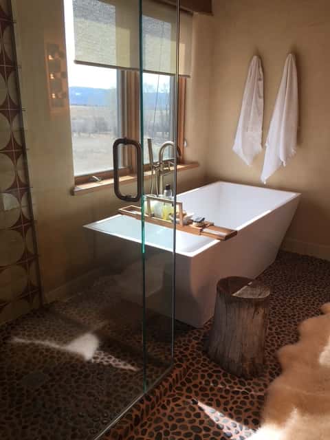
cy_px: 220
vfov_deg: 61.7
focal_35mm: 29
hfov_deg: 48.2
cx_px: 165
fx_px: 369
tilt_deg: -18.8
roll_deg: -1.3
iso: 25
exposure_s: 1/131
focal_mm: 4.15
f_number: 2.2
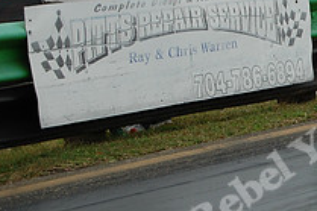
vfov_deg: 6.0
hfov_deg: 8.8
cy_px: 79
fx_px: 2018
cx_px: 429
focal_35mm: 229
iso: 280
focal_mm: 55
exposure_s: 1/1000
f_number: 5.6
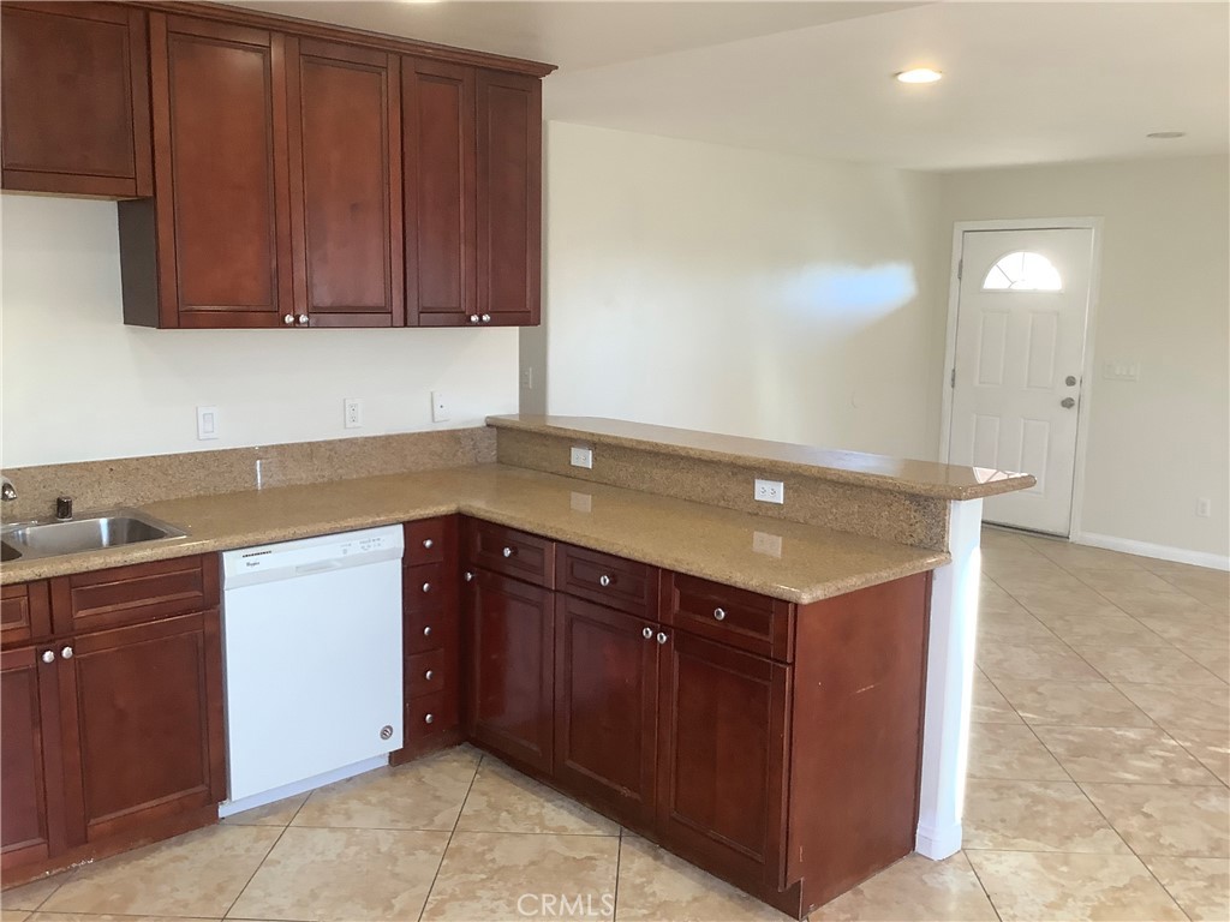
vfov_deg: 45.4
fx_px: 1102
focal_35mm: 31
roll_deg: +0.2
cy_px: 461
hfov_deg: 58.4
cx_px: 615
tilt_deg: -9.2
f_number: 2.4
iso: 100
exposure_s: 1/60
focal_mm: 3.3
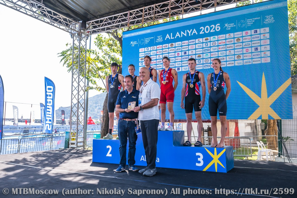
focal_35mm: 30
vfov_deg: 42.9
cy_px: 99
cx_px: 148
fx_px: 252
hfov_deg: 61.1
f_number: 5.6
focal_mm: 30.5
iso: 250
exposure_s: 1/320
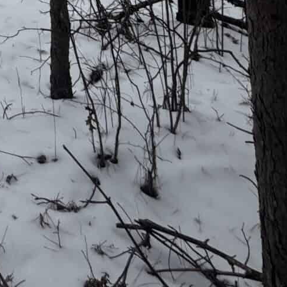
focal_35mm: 65
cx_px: -139
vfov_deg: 18.8
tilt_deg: +6.8
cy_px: -260
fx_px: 610
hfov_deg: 22.1
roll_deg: -1.2
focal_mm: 2.22
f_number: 2.2
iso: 40
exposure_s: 1/272
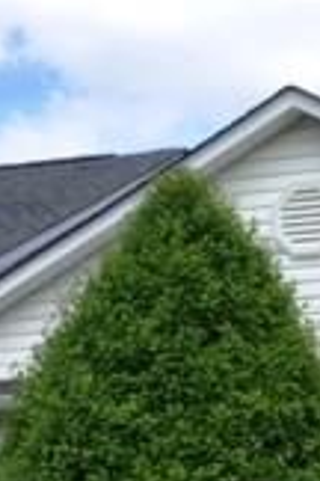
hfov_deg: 10.5
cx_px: 421
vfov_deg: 15.9
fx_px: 1693
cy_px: 442
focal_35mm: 127
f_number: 2.4
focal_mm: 3.3
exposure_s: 1/981
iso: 25
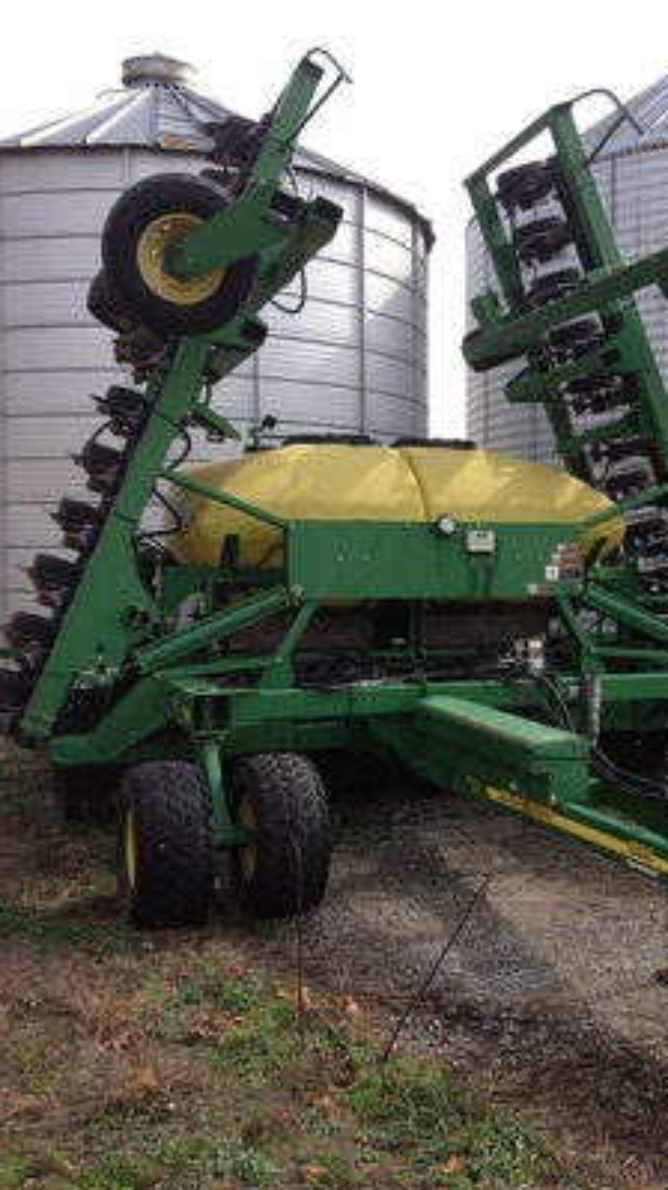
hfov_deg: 30.2
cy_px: 596
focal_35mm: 39
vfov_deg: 51.6
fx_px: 1230
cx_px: 429
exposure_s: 1/756
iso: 64
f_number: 2.4
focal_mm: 4.28
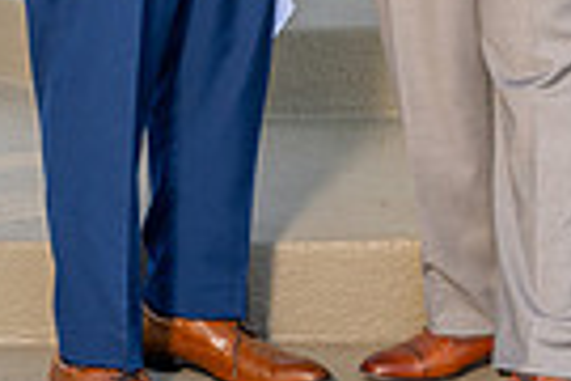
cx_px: 242
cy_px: -262
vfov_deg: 8.3
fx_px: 2538
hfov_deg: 12.8
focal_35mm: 160
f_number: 4.5
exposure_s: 1/200
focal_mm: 32
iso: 250
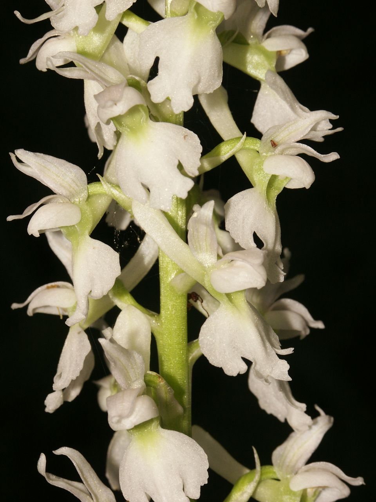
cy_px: 251
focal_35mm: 195
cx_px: 188
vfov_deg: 10.1
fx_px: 2824
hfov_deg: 7.6
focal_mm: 49.26
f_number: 8
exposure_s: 1/180
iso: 100
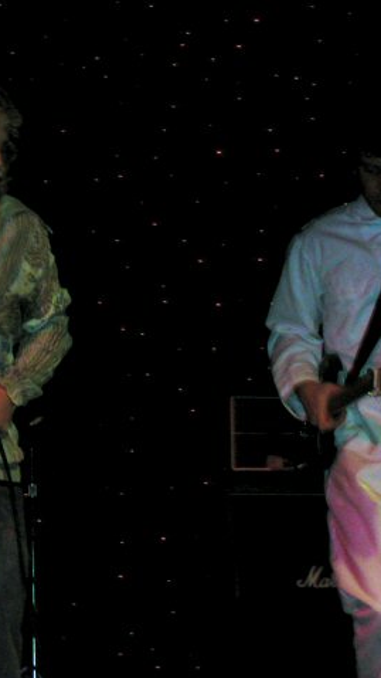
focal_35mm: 143
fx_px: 2567
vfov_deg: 15.0
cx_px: 234
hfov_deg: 8.5
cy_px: 339
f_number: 4.6
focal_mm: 14.9
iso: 200
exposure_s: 1/59.9
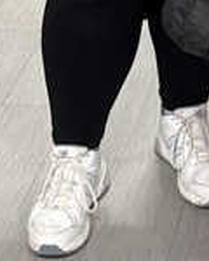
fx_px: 1338
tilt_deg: -13.2
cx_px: 268
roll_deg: +2.4
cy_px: -308
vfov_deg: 10.1
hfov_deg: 8.8
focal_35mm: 173
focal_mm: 5.96
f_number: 1.6
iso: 320
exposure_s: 1/60
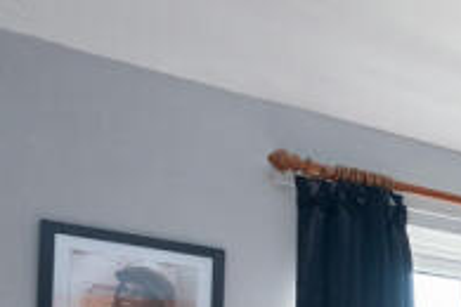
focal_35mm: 59
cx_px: 714
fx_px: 751
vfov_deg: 19.3
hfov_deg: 24.9
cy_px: 495
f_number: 7.1
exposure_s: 1/160
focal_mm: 17.5
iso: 1250
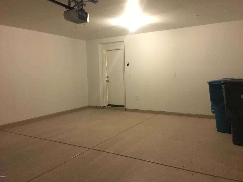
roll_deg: +1.9
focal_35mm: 29
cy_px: 91
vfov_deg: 48.2
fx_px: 204
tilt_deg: -5.0
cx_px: 122
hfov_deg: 61.7
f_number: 2.2
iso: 800
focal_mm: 4.15
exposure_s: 1/15
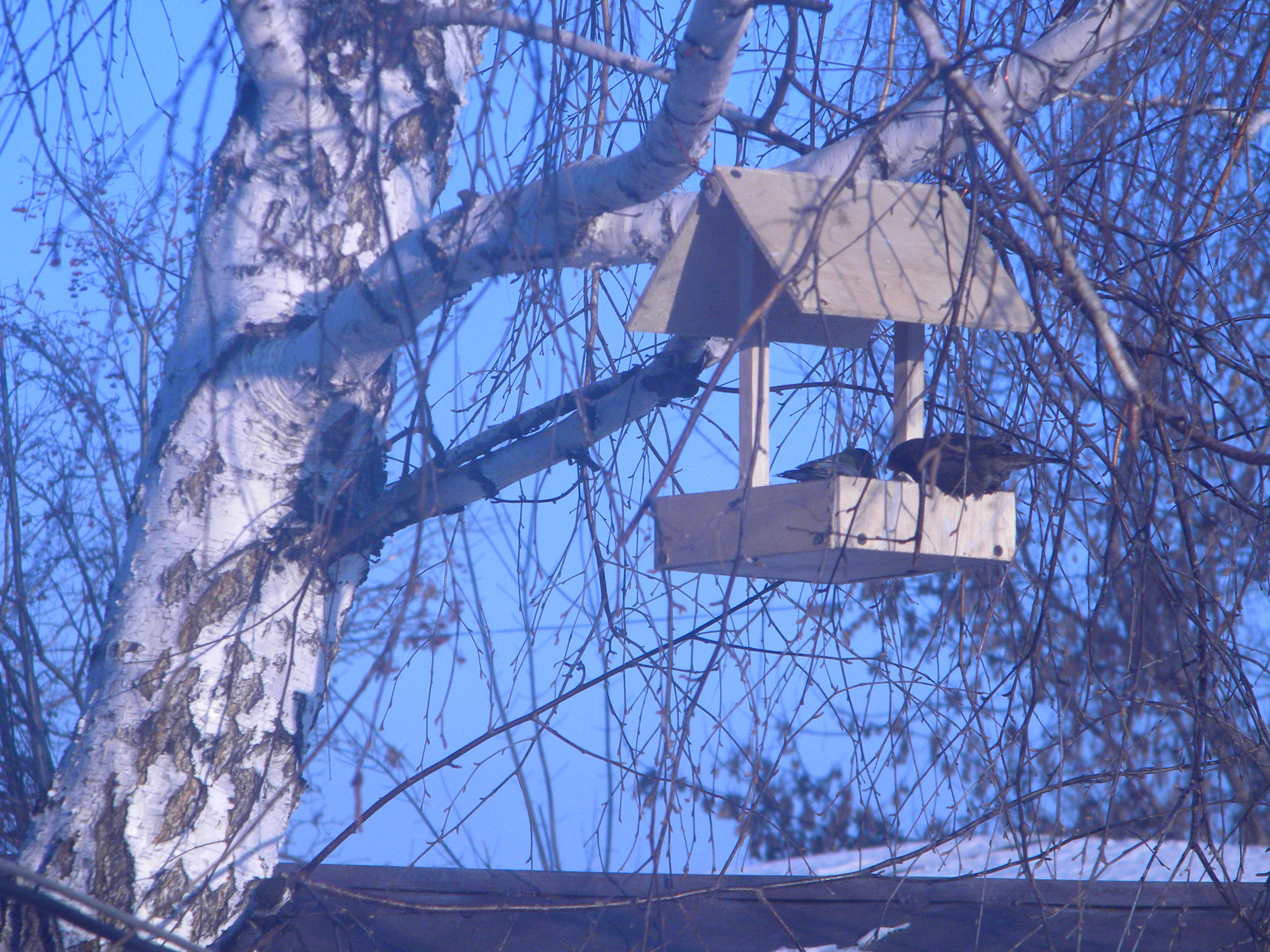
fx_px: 6714
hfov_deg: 10.8
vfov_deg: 8.1
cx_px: 635
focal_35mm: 183
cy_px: 476
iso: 193
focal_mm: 33.1
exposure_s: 1/487
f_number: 5.2
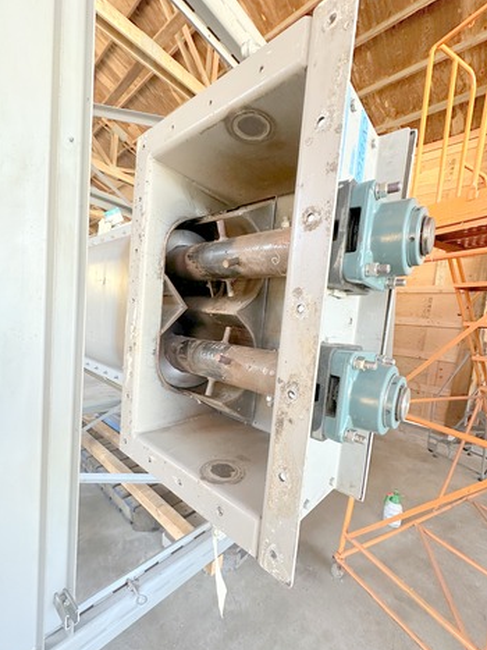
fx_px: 282
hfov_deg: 81.7
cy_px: 345
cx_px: 236
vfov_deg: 98.1
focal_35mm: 15
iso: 250
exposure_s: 1/99
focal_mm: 2.22
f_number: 2.2
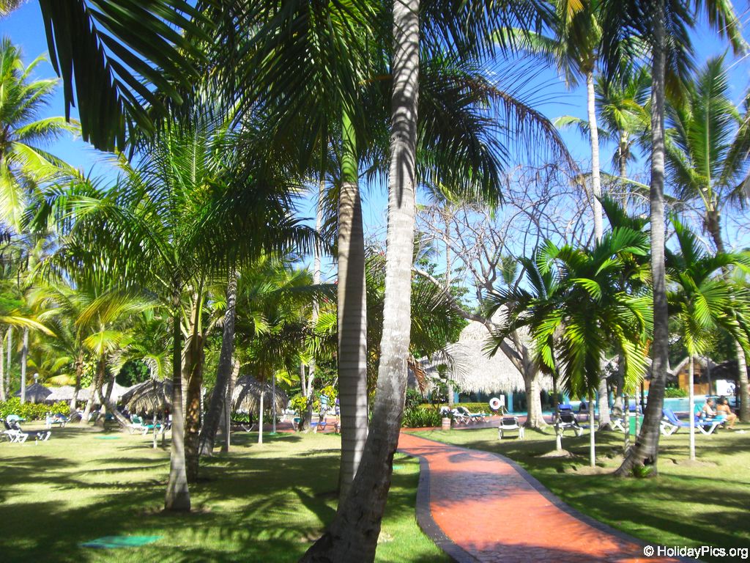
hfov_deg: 49.0
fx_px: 823
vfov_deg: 37.7
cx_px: 375
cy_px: 282
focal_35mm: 38
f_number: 8
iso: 100
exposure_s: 1/100
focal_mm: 6.2
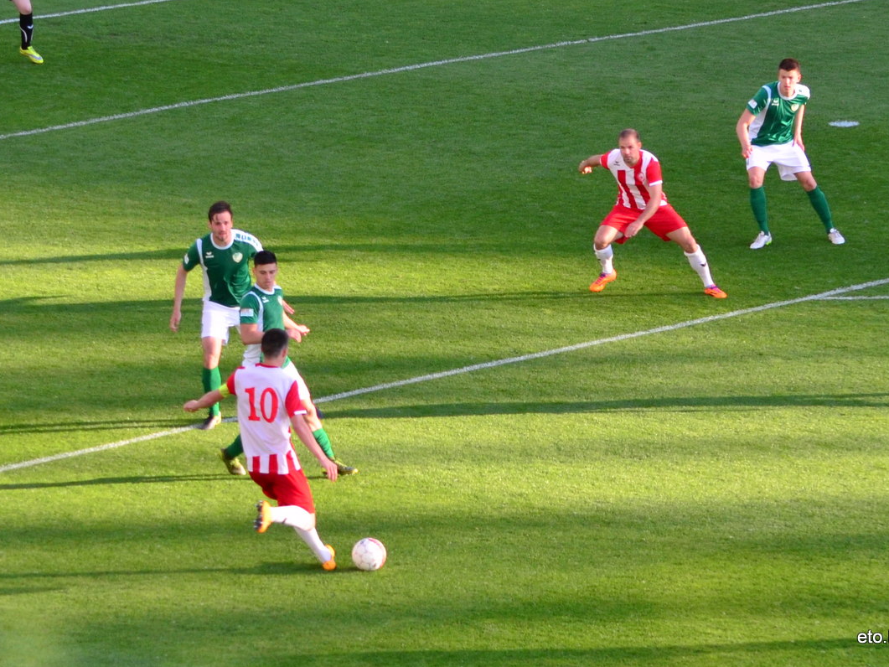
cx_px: 429
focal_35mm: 139
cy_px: 334
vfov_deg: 10.7
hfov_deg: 14.2
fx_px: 3558
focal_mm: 85
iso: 400
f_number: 5
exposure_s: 1/400
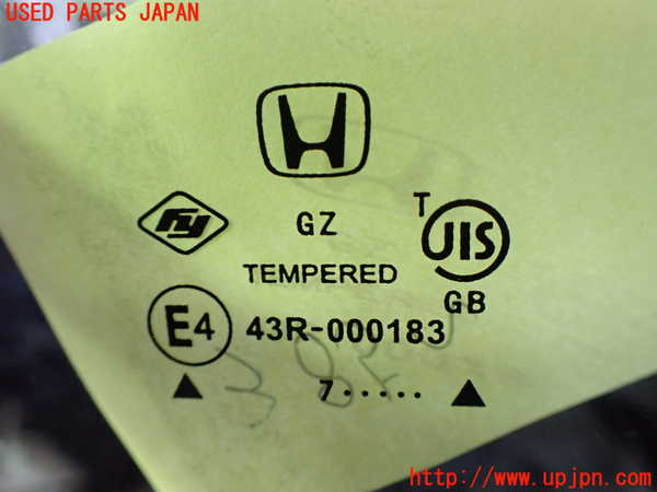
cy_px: 246
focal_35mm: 30
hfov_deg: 60.0
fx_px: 569
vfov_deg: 46.8
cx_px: 328
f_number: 2.3
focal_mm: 5.4
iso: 1000
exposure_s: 1/30
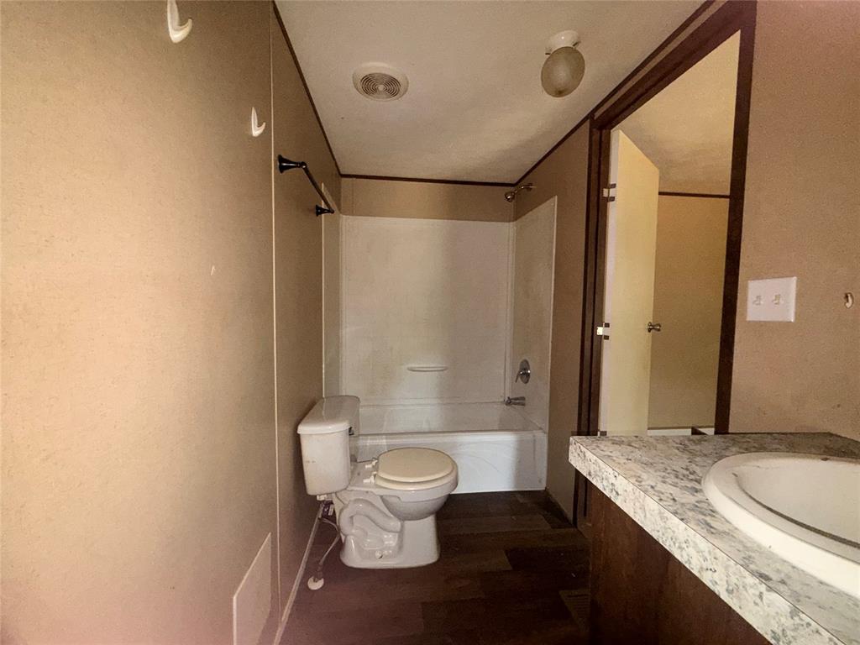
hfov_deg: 102.1
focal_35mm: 14
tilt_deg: -3.0
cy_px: 322
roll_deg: -0.7
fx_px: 348
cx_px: 430
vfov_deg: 85.7
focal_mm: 2.22
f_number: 2.2
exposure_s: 1/50
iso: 250
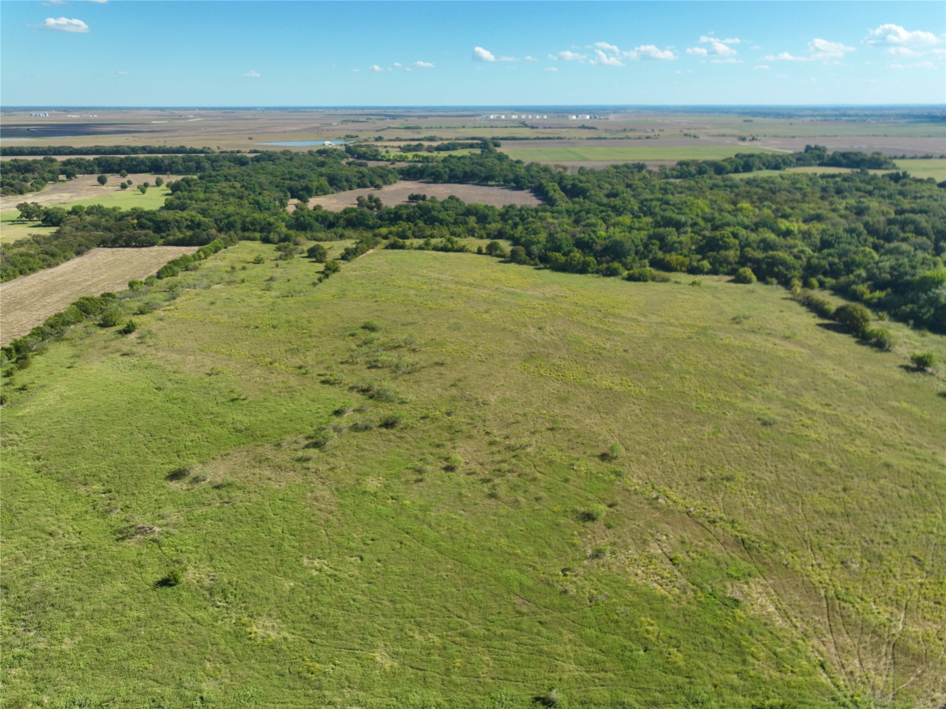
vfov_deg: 56.8
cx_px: 473
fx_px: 656
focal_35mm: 24
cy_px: 354
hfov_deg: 71.6
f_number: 2.8
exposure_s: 1/1600
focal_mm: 12.29
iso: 120
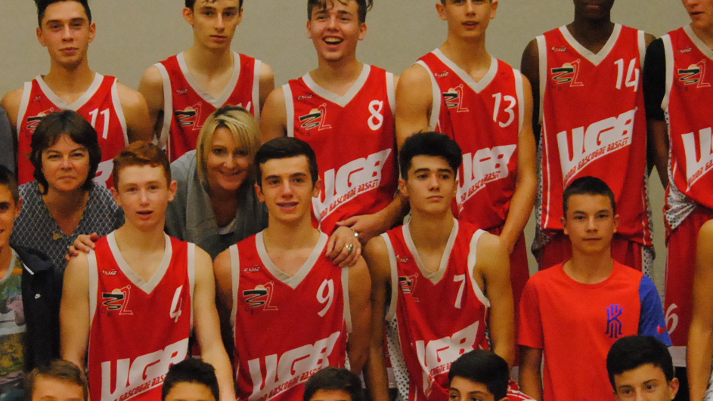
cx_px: 265
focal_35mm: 226
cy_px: 211
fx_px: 4274
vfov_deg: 5.4
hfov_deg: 9.5
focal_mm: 70
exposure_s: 1/200
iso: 1600
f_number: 4
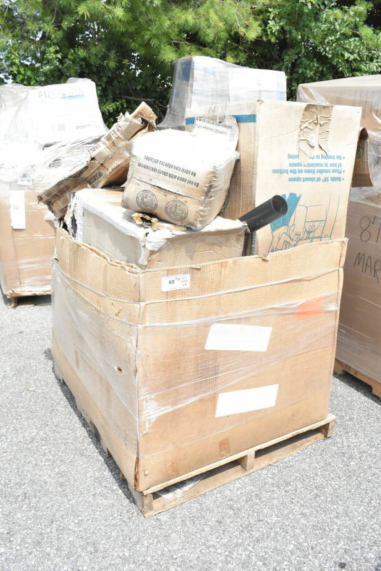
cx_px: 190
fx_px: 476
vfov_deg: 61.9
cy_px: 286
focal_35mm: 30
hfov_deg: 43.6
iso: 1600
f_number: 13
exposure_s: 1/640
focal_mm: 20
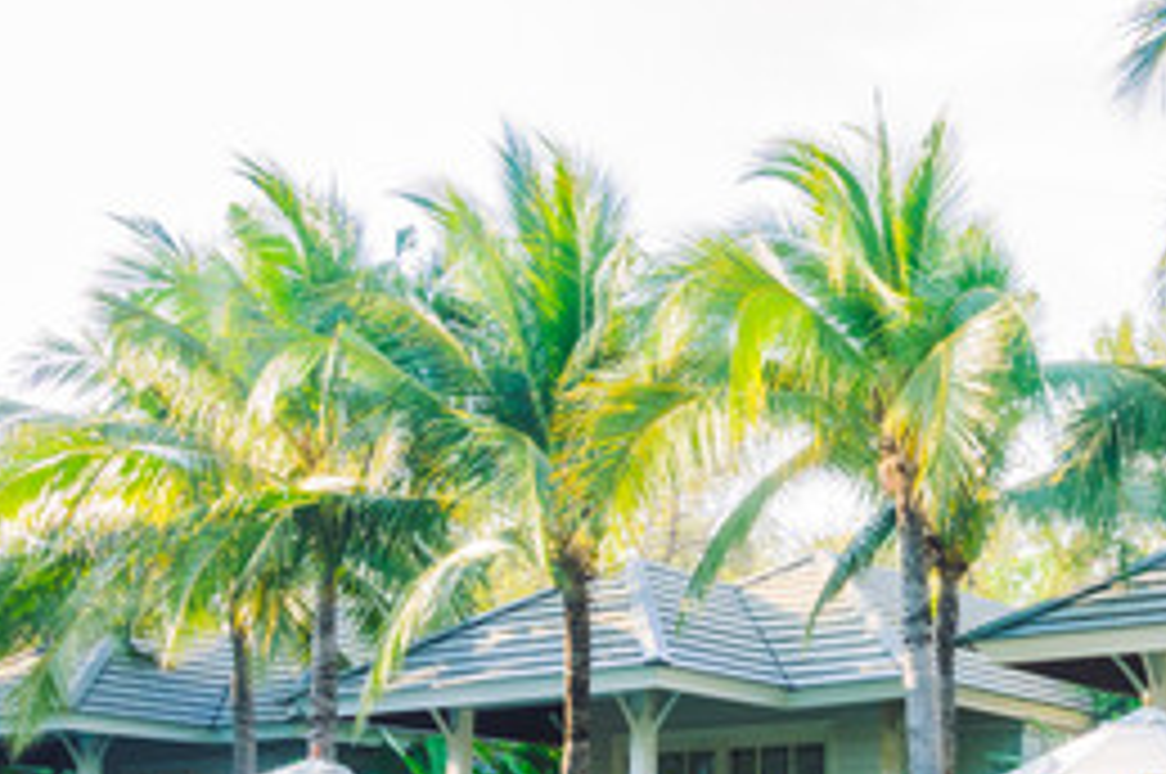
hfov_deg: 34.5
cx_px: 941
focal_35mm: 56
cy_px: 691
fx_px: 1811
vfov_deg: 23.5
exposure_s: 1/40
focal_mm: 10.7
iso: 125
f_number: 8
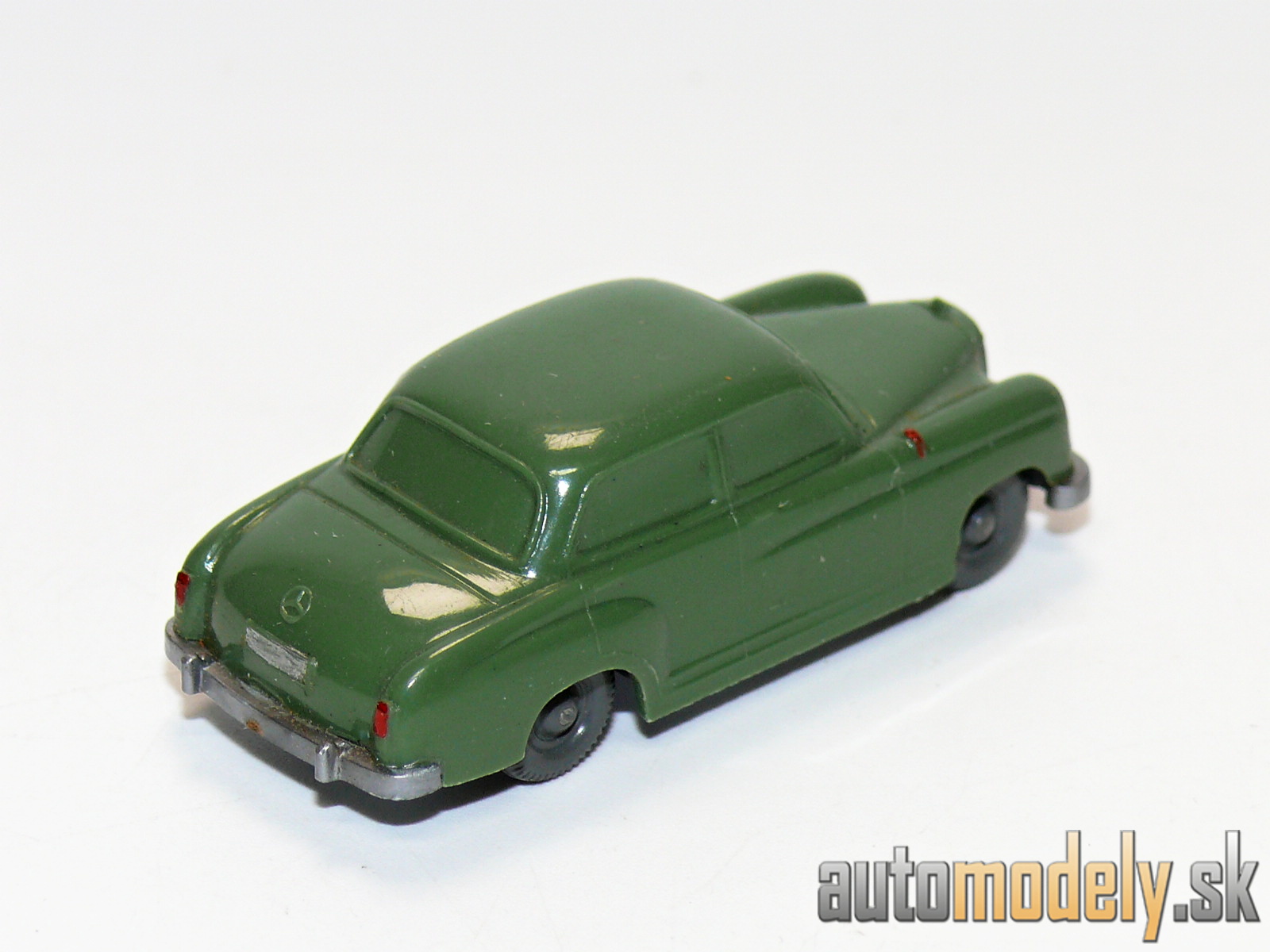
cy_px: 476
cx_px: 635
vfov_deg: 9.5
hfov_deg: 12.6
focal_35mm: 157
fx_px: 5760
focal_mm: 18.6
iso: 100
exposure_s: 1/30
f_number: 4
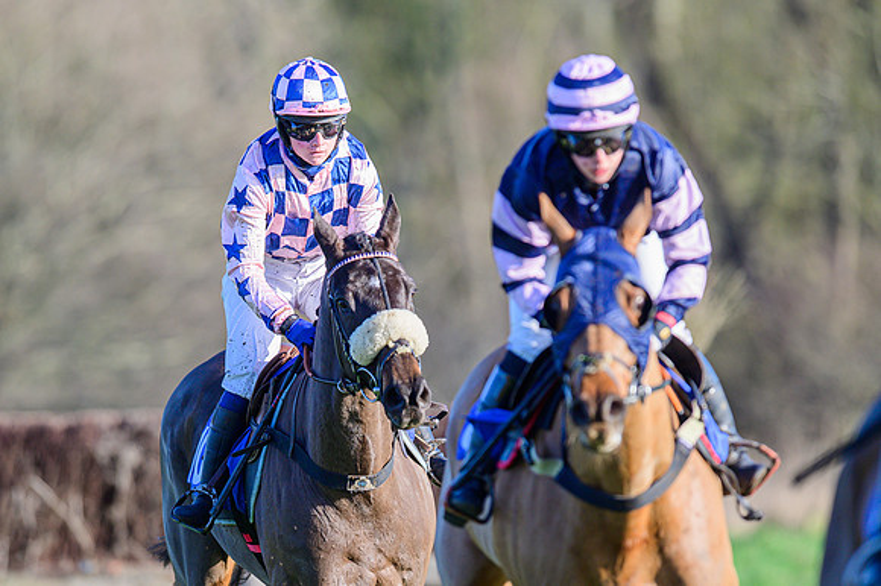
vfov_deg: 2.6
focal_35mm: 520
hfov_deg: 4.0
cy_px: 324
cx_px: 358
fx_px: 12720
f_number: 5
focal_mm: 400
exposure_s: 1/2000
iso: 400
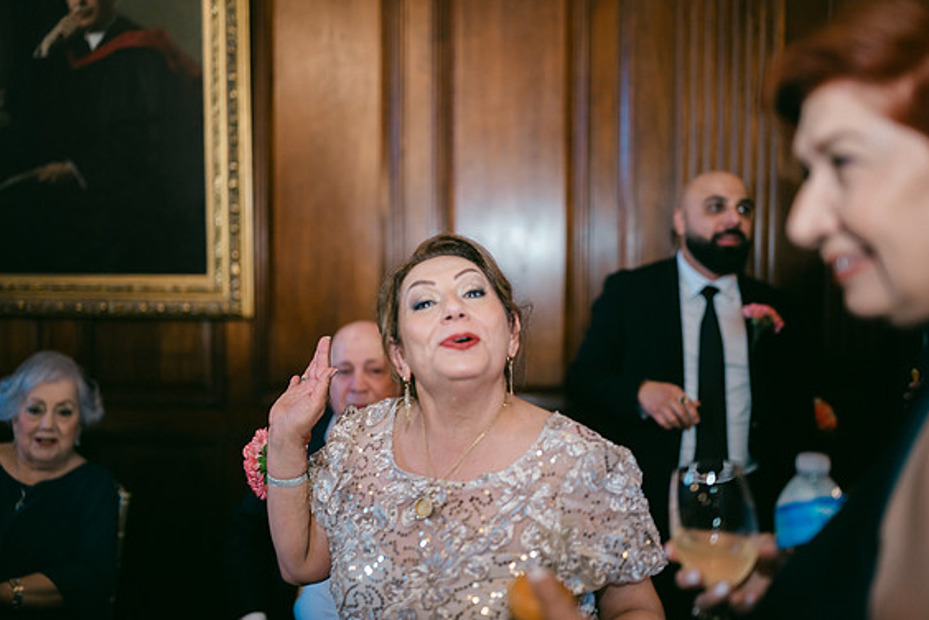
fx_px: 929
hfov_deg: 53.1
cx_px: 456
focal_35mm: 36
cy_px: 308
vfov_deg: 36.9
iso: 200
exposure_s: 1/125
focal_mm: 35
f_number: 1.2
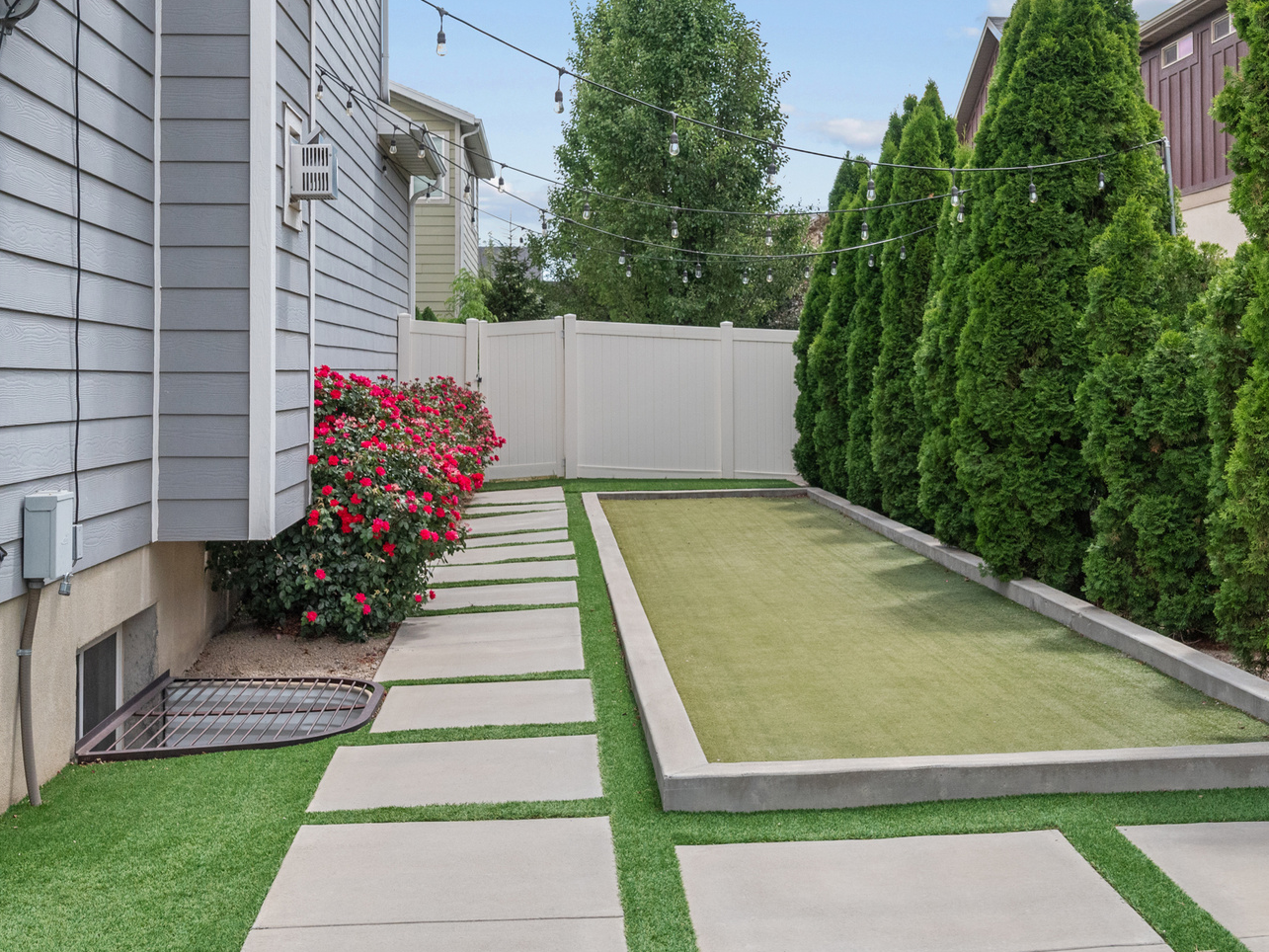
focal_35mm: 46
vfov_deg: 31.3
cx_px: 776
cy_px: 320
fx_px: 1686
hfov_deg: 41.0
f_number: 8
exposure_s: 1/500
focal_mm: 30
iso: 1600
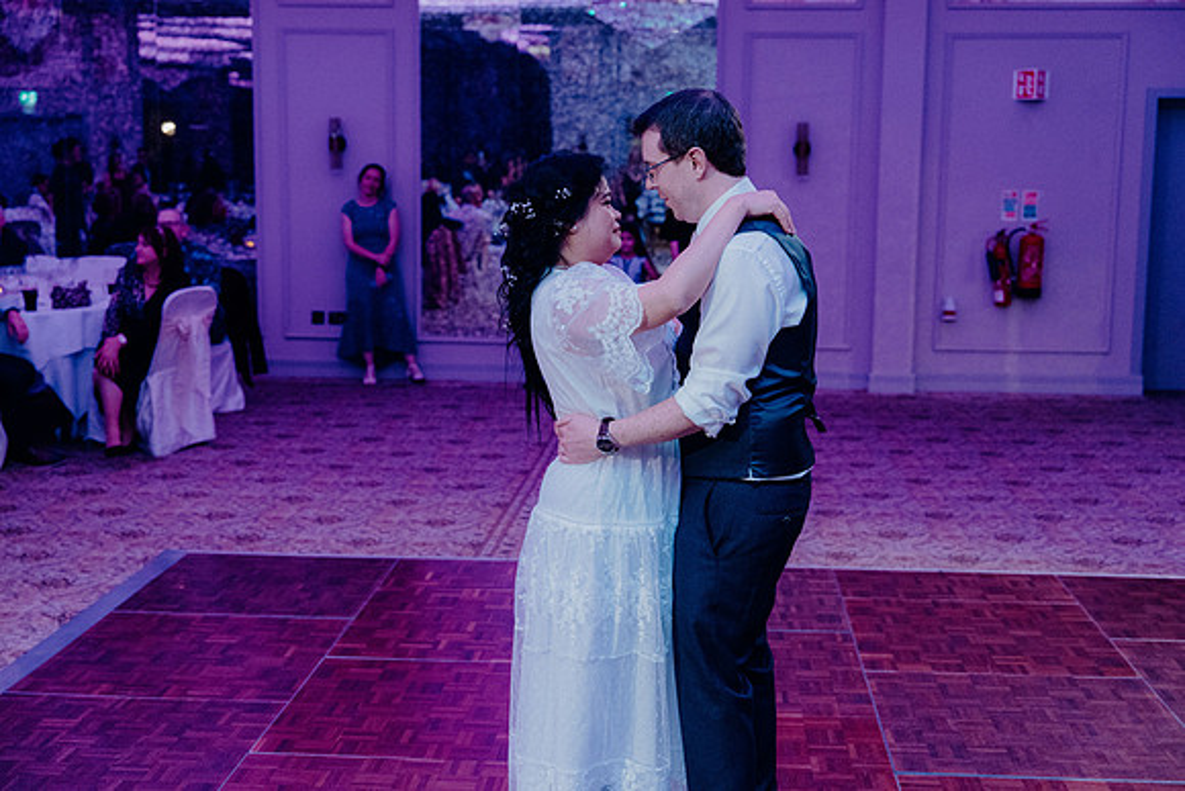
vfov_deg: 28.1
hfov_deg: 41.1
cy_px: 396
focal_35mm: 48
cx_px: 592
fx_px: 1580
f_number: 3.5
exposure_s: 1/160
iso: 3200
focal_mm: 48
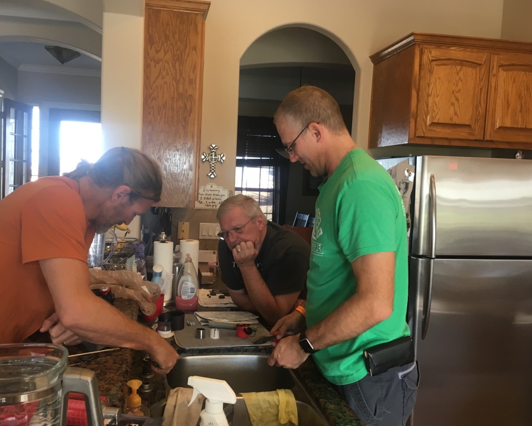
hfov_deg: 54.1
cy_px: 215
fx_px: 520
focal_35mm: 33
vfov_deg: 44.6
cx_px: 236
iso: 50
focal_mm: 4.15
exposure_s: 1/30
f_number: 2.2
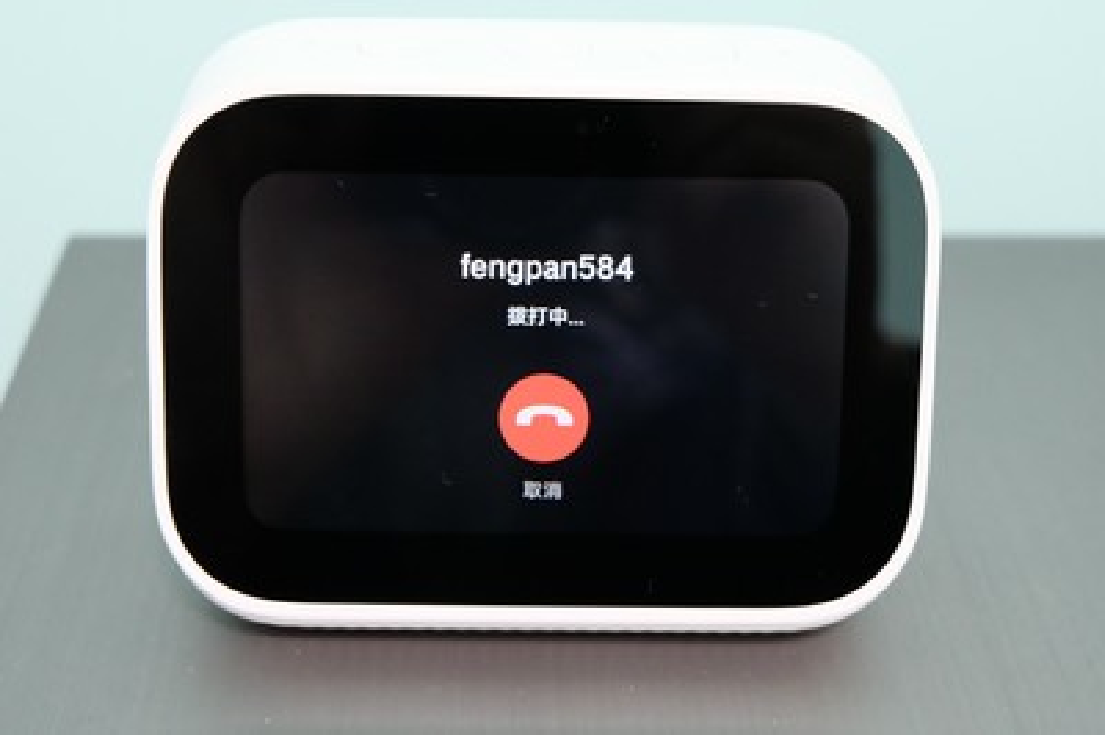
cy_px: 368
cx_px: 552
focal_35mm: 49
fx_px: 1503
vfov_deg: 27.5
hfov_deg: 40.4
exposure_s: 1/30
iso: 5000
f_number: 5
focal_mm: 32.5
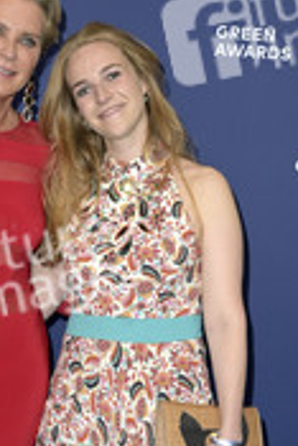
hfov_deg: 12.0
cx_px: 61
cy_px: 408
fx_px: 1413
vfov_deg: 17.6
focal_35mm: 114
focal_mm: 50
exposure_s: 1/250
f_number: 6.3
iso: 800
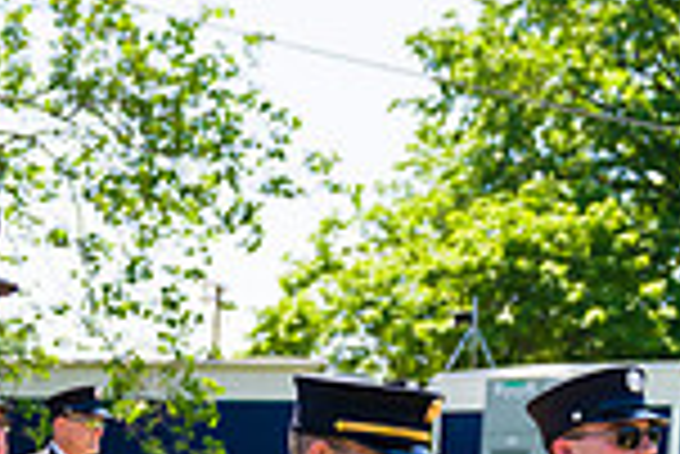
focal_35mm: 92
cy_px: 600
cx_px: -221
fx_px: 1739
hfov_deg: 20.1
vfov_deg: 14.3
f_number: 5
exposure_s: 1/1250
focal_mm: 24
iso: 200
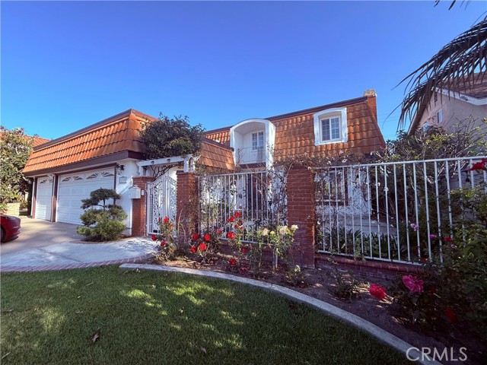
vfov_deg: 85.7
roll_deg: +0.9
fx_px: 197
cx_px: 244
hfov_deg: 102.1
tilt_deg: +4.0
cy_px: 182
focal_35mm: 14
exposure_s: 1/569
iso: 50
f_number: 2.2
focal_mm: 2.22
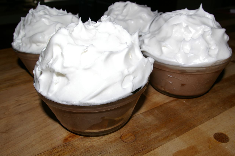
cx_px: 118
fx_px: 225
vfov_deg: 38.3
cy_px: 78
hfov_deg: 55.1
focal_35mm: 34
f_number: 13
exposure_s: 1/45
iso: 200
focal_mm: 23
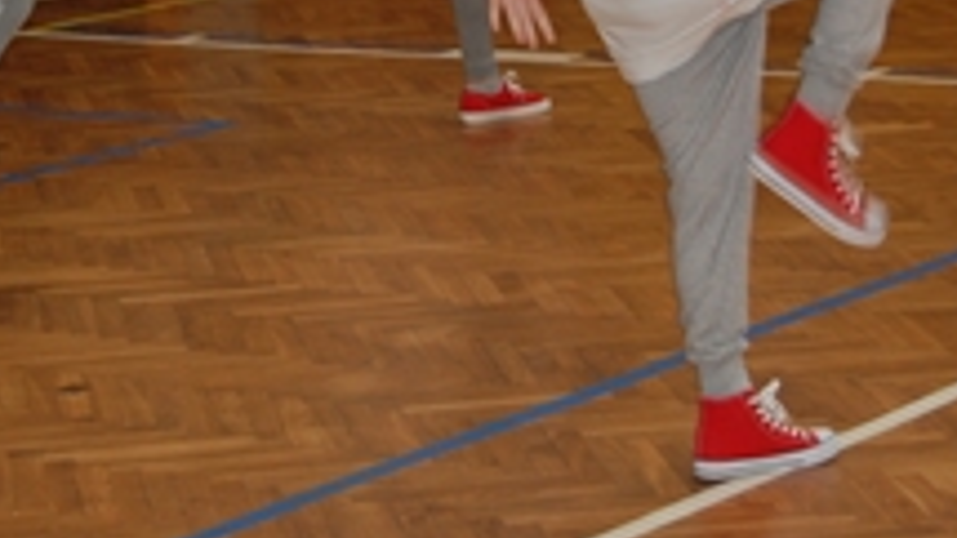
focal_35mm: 164
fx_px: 4168
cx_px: 303
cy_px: -120
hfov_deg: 13.1
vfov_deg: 7.3
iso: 500
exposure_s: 1/60
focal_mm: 45
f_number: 5.3
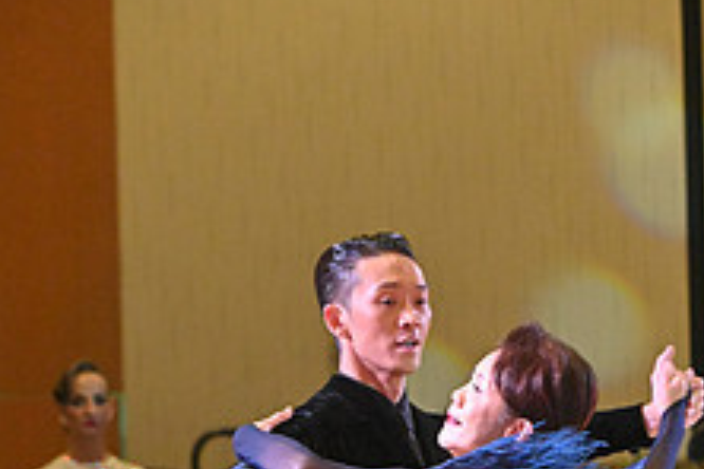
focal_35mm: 275
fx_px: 5377
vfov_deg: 4.9
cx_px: 300
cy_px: 843
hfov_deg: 7.5
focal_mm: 105
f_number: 5
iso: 5000
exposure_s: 1/400
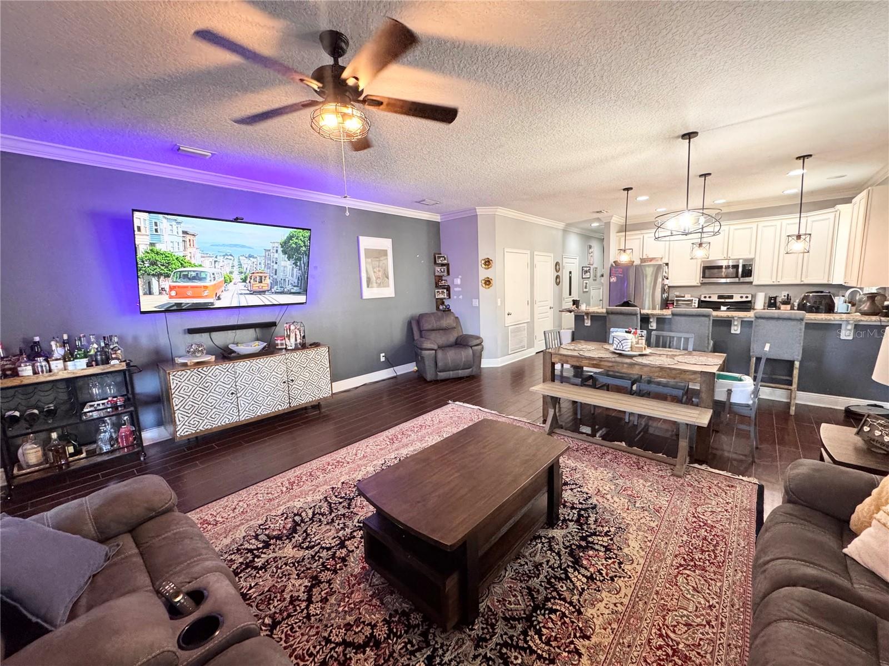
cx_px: 444
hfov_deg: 102.1
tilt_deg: -7.7
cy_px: 333
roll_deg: +1.9
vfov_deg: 85.7
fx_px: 360
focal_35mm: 14
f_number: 2.2
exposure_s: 1/60
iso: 400
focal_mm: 2.22
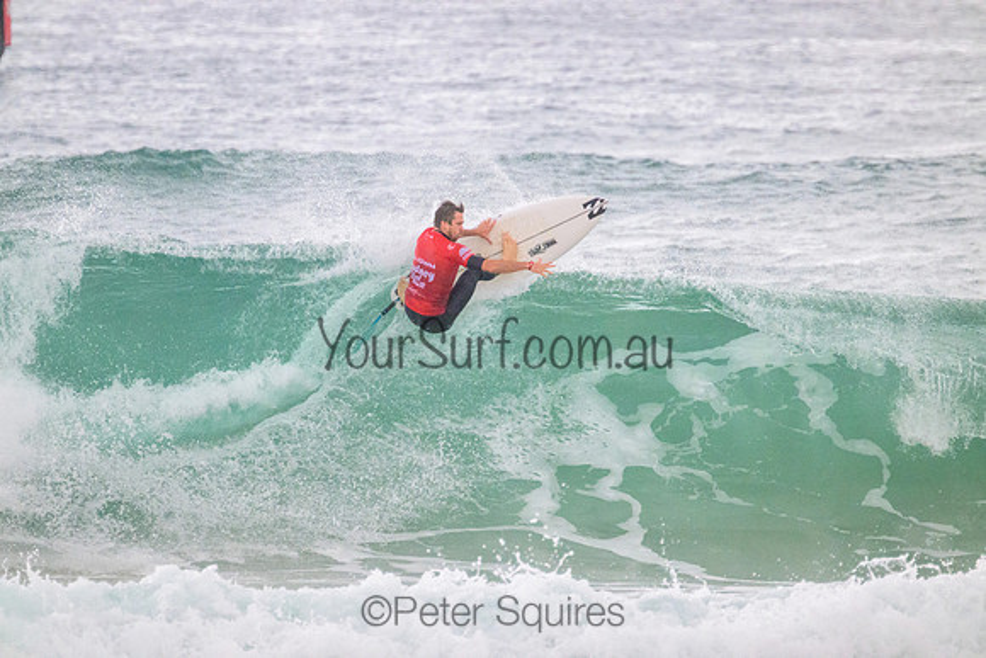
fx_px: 21915
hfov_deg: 2.6
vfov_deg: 1.7
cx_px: 493
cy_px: 329
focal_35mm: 800
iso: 5000
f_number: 11
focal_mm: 800
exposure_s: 1/2000
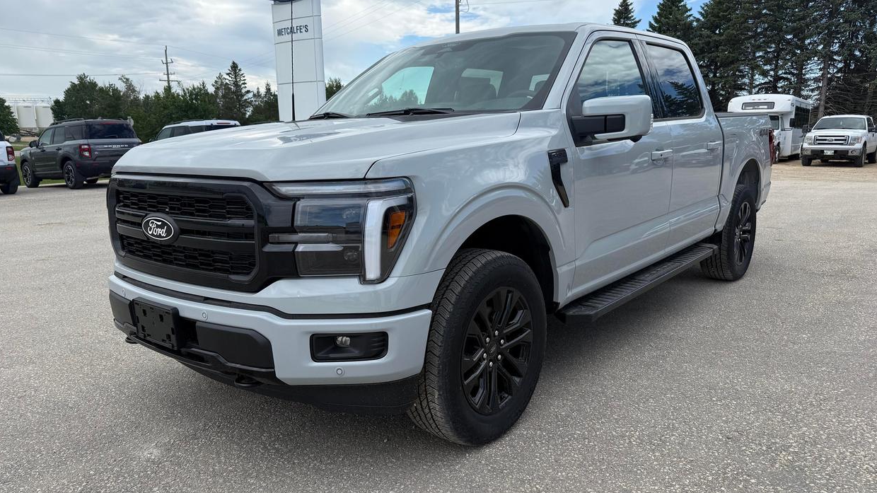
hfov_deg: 69.9
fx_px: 628
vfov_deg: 42.9
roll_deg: +1.1
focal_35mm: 27
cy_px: 260
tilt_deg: -10.9
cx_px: 438
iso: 80
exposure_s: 1/3279
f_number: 1.78
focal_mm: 6.76
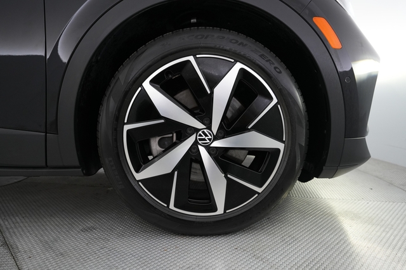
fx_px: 271
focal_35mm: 24
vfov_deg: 53.1
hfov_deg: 73.8
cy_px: 135
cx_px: 203
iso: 1250
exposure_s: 1/80
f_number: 2.8
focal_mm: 24
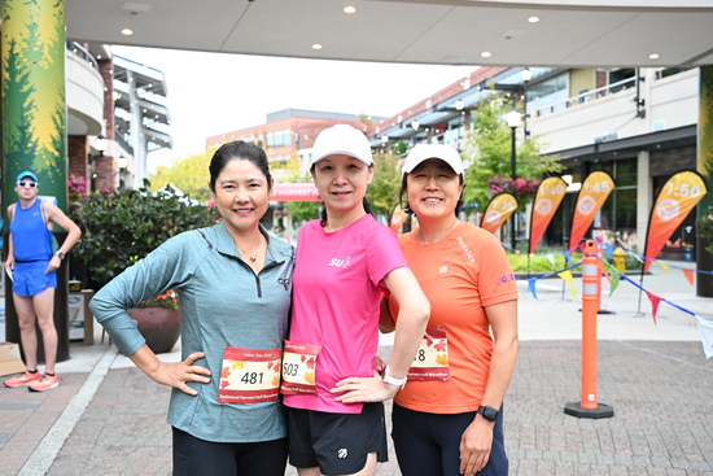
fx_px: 733
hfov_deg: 51.9
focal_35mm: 37
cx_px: 356
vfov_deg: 36.0
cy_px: 238
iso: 3200
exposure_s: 1/400
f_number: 4
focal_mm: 37
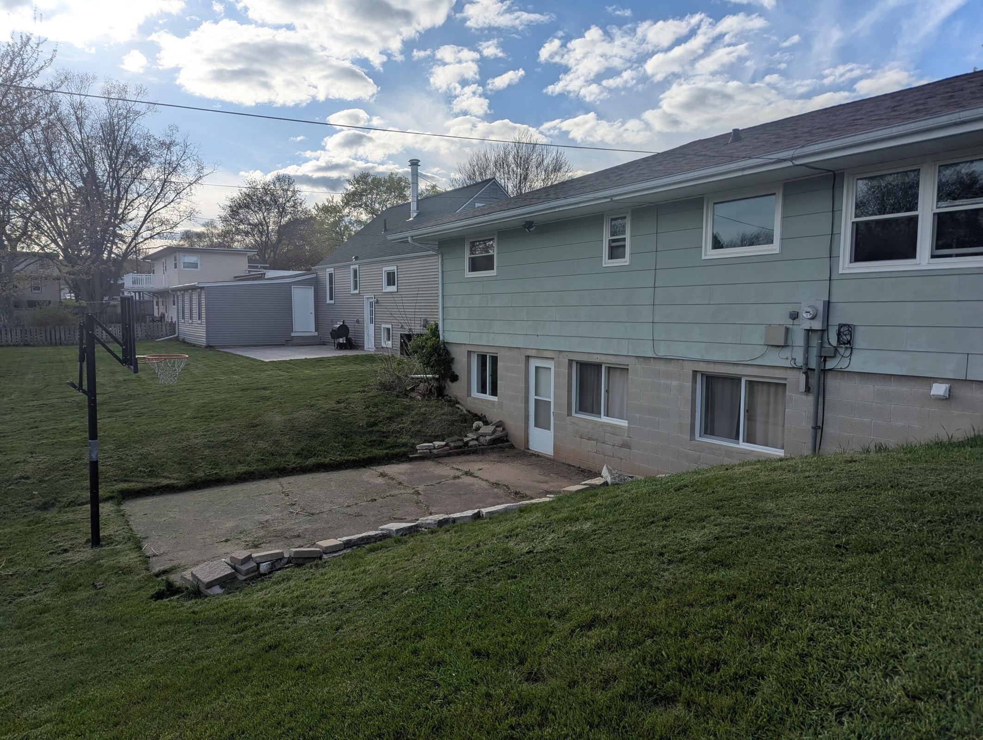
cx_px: 492
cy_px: 370
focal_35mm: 24
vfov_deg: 56.9
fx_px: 682
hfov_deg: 71.5
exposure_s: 1/2463
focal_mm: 6.81
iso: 30
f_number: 1.85
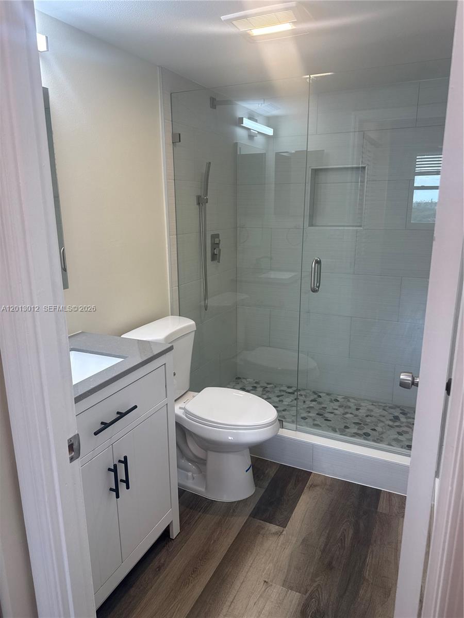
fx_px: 429
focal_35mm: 24
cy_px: 309
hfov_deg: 56.8
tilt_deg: -13.7
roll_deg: +0.2
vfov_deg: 71.6
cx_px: 232
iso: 80
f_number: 1.78
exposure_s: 1/120
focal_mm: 6.76
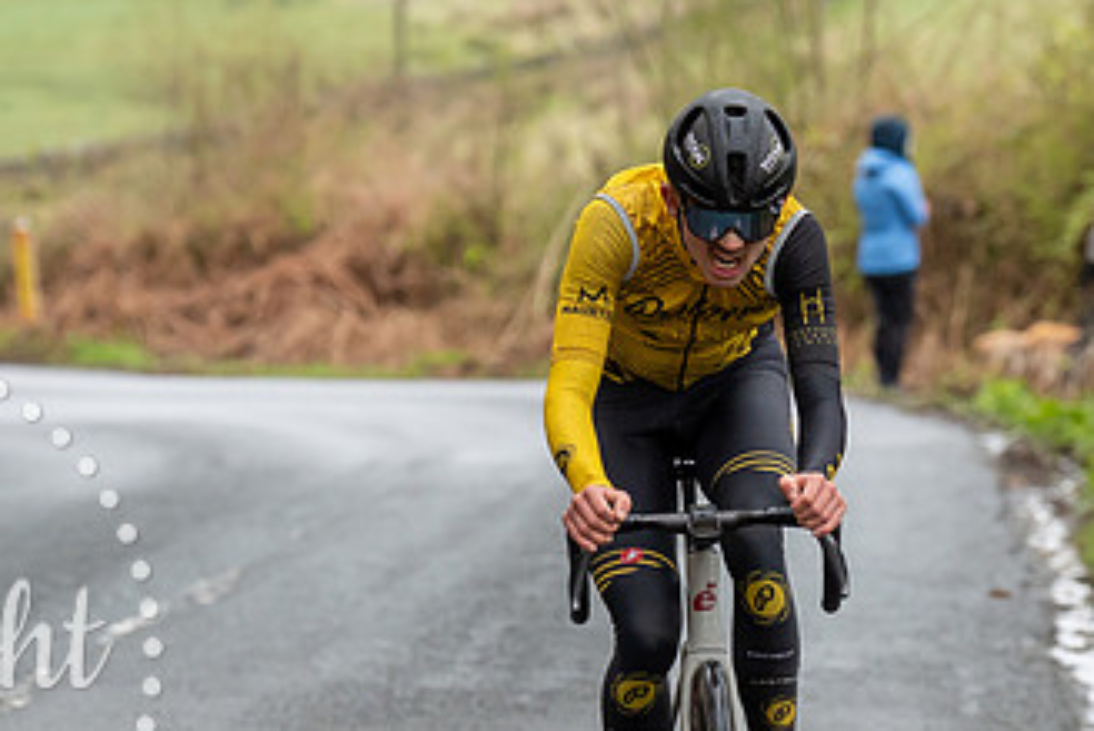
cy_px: 367
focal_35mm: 402
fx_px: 12221
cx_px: 763
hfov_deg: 5.1
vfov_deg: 3.4
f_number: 3.5
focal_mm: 119
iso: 800
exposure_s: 1/1000
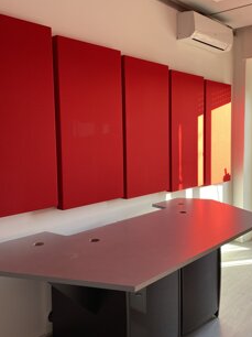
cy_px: 165
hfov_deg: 41.6
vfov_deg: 54.0
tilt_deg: -3.5
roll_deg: +1.4
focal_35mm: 34
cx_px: 147
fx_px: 330
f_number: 1.8
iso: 64
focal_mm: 4.25
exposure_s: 1/121
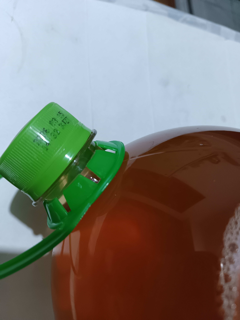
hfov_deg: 54.9
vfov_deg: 69.4
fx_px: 231
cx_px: 120
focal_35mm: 25
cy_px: 160
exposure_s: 1/25
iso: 1566
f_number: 1.8
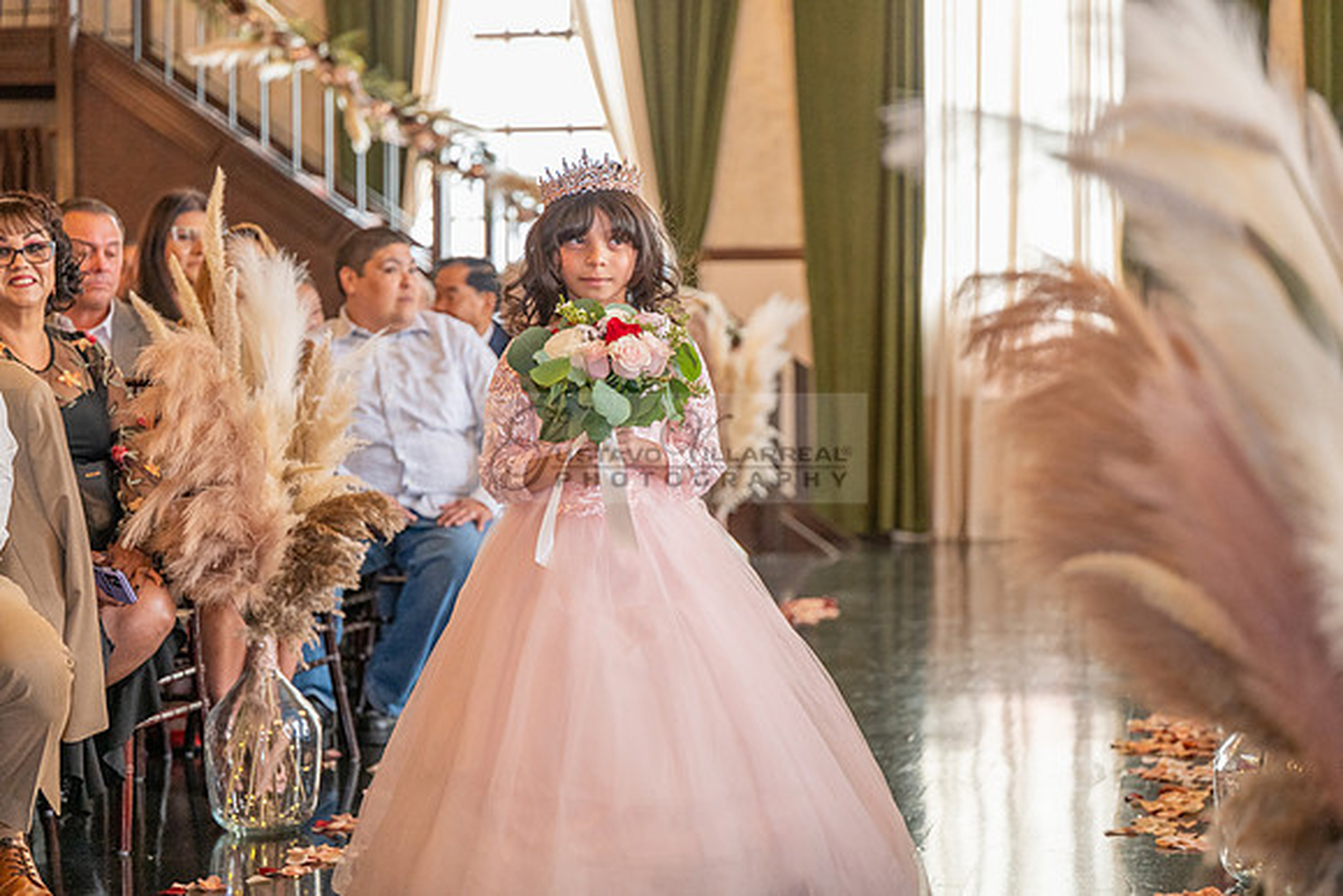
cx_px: 672
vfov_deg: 19.5
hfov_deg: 28.8
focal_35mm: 70
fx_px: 2612
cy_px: 448
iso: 1600
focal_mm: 70
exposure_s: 1/200
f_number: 2.8
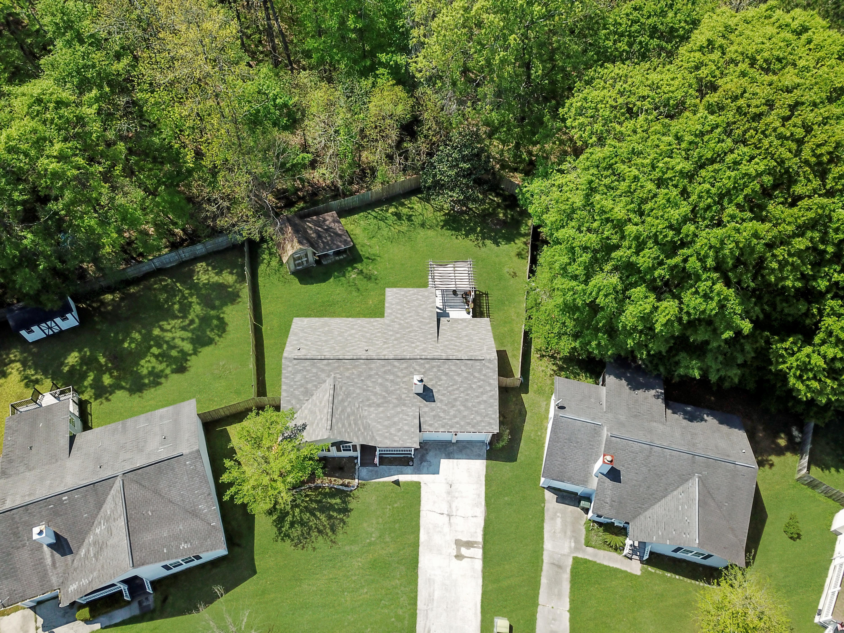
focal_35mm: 26
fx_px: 634
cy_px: 316
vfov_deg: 53.1
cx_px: 422
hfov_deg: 67.3
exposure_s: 1/1000
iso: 100
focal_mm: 4.73
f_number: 2.2
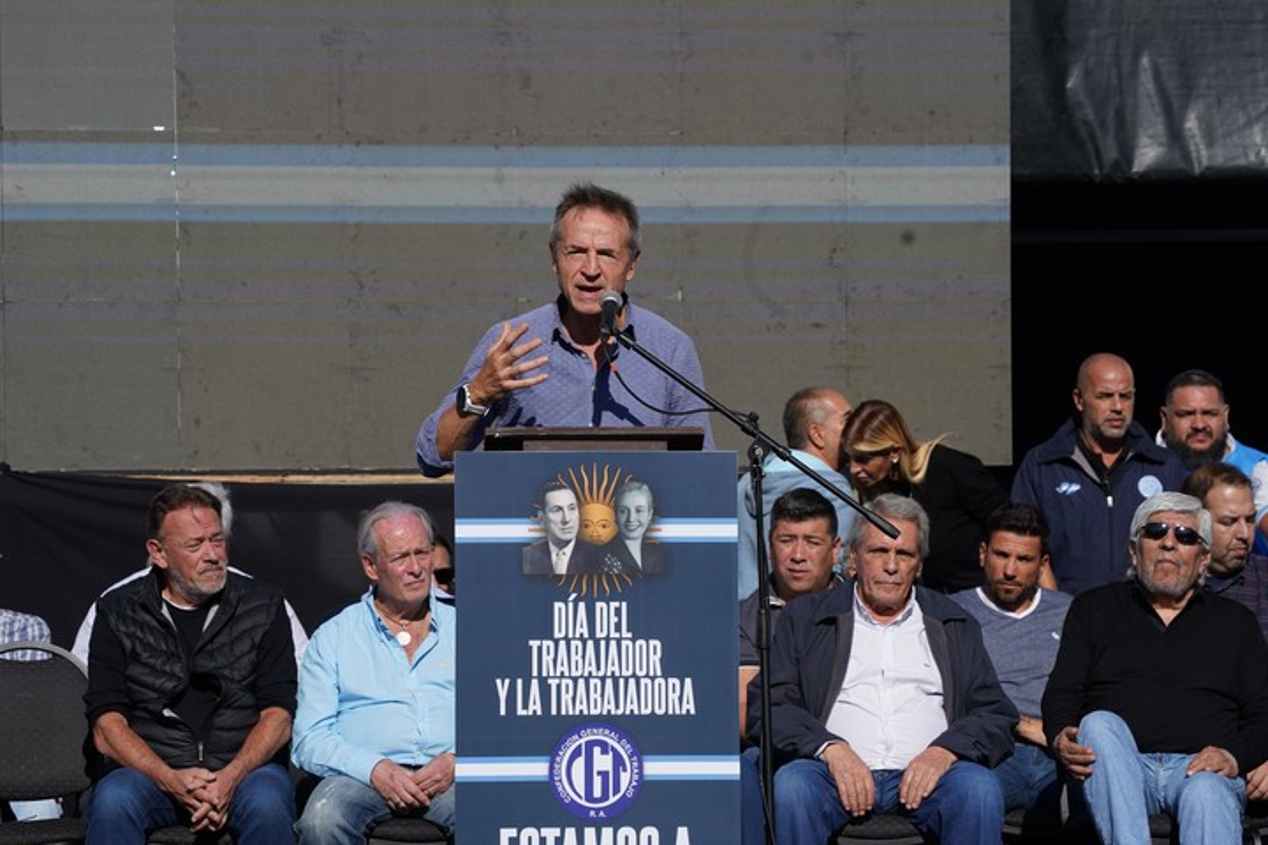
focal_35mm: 183
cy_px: 422
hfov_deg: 11.2
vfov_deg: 7.5
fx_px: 6445
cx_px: 634
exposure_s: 1/400
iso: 100
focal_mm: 183
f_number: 9
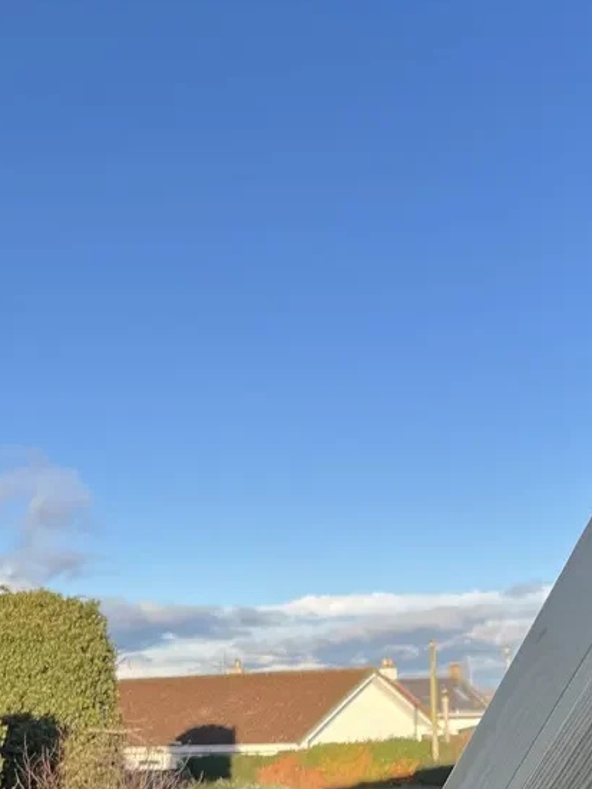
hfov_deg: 27.8
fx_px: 1163
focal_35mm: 51
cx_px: 492
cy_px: 765
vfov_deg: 34.5
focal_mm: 5.1
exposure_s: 1/1279
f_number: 1.6
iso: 50
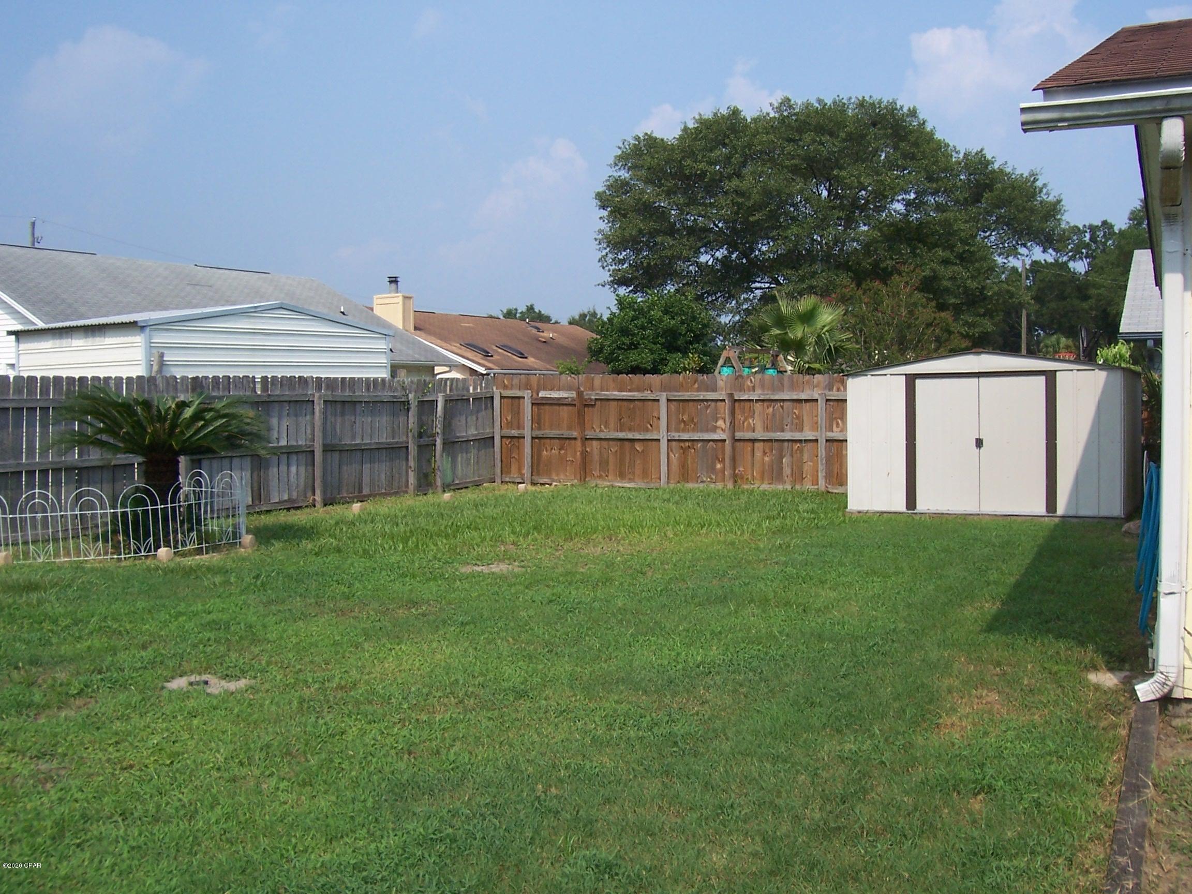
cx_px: 596
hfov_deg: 54.0
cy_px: 447
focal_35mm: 34
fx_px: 1171
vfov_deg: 41.8
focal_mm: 5.6
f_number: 5.6
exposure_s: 1/500
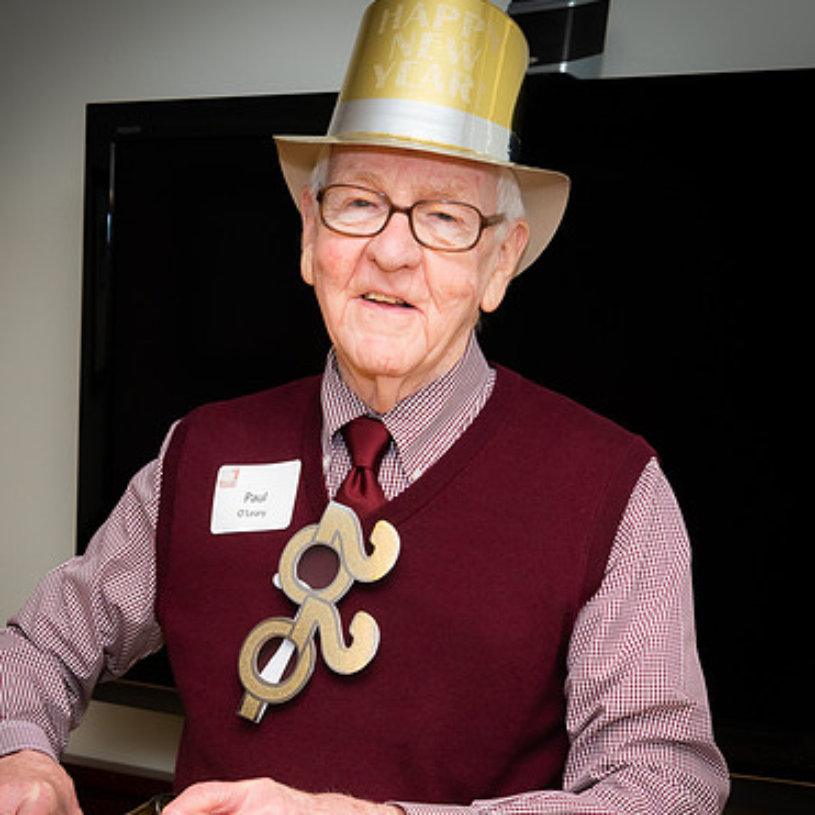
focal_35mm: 90
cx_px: 369
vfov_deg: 19.2
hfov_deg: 19.3
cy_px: 574
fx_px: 2397
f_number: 7.1
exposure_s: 1/60
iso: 500
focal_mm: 38
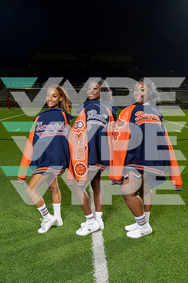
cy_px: 142
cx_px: 94
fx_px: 266
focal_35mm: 34
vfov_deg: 55.8
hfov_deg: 38.9
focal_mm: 34
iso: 640
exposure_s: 1/250
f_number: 4.5
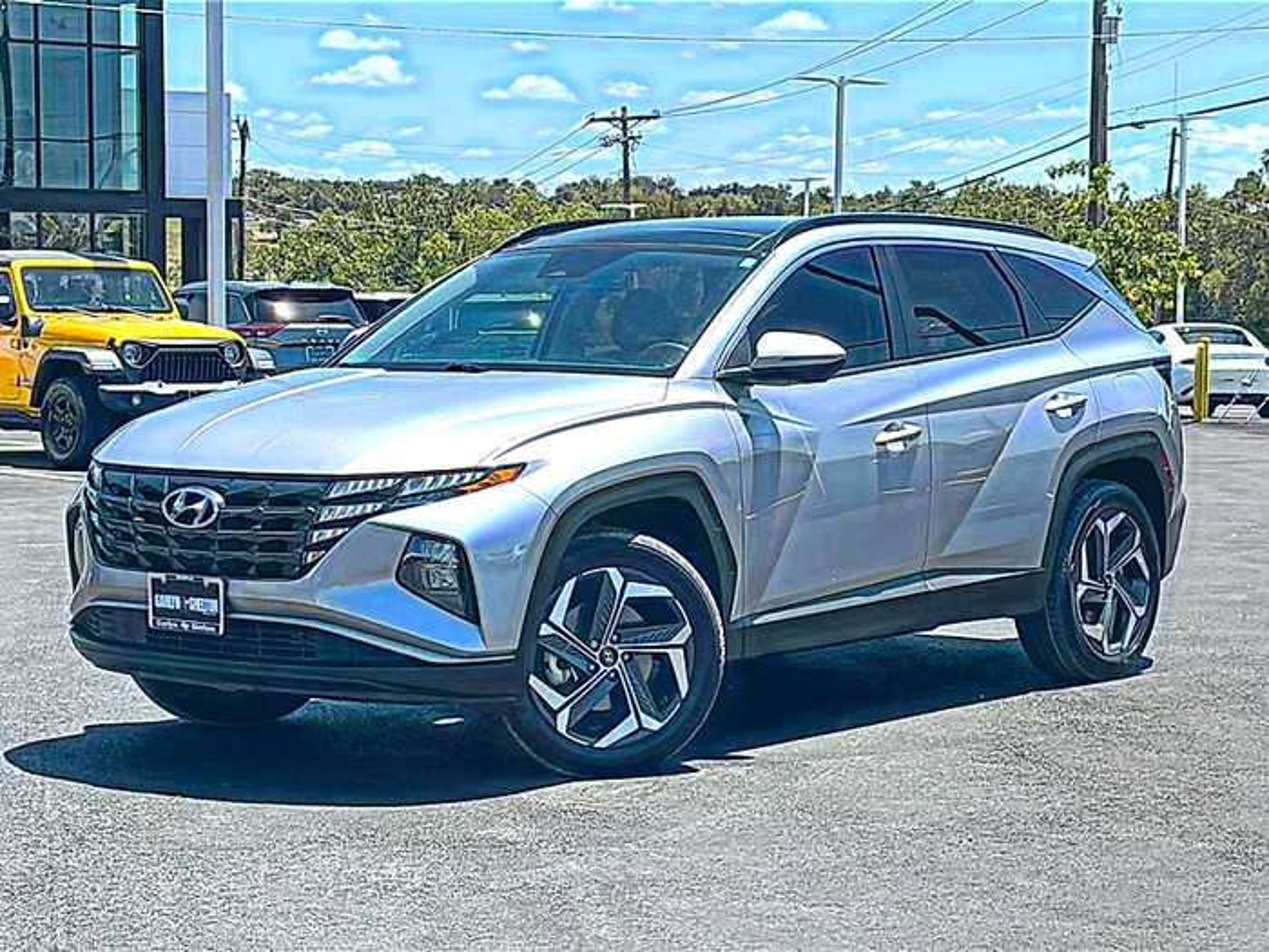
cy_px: 476
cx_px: 634
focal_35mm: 66
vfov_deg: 22.3
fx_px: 2420
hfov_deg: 29.4
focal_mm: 6.86
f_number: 1.78
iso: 64
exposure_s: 1/3175
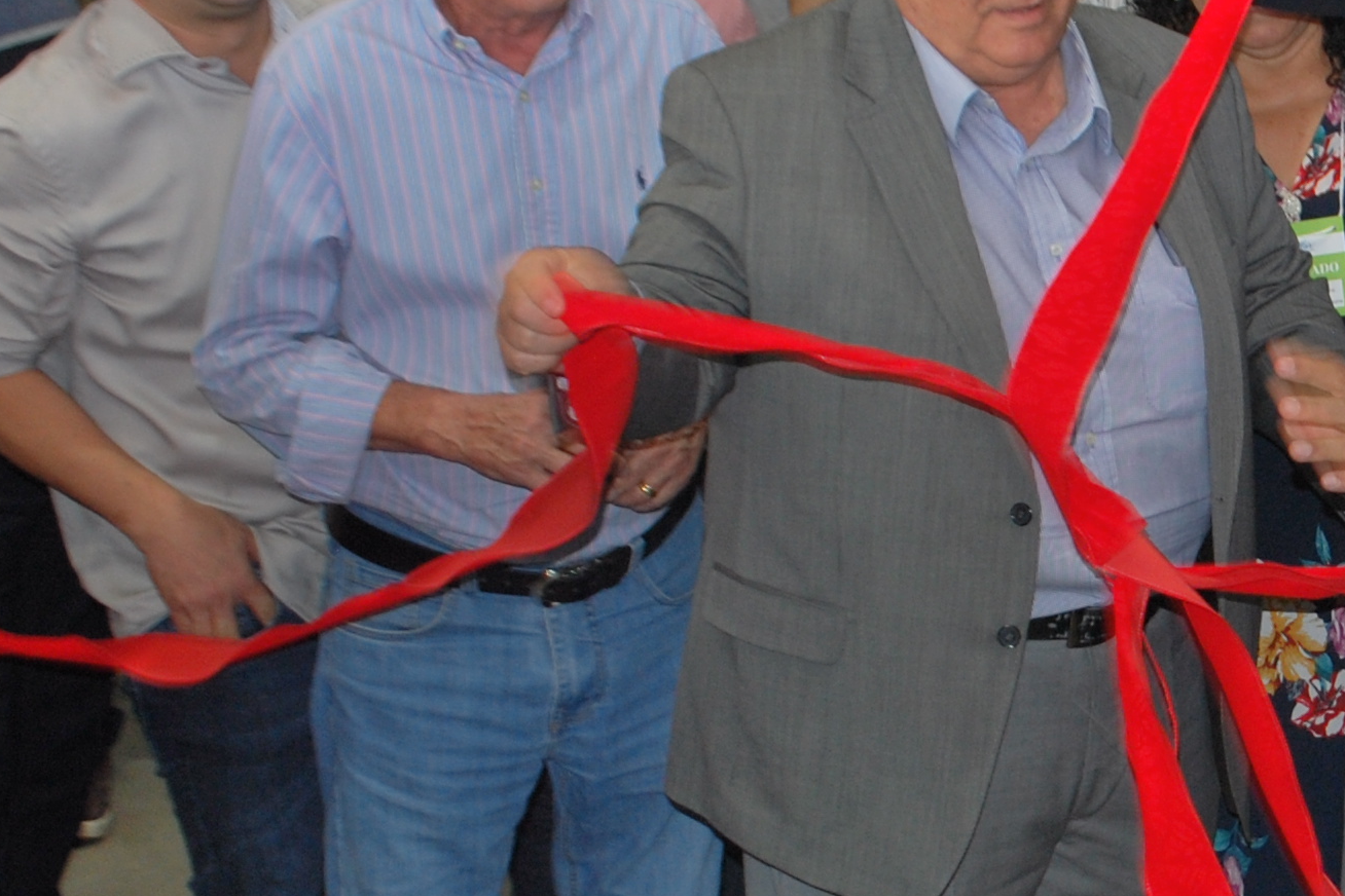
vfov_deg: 17.0
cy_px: 540
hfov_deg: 24.2
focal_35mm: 80
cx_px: 1352
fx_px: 2989
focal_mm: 18
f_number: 3.5
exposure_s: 1/60
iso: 200
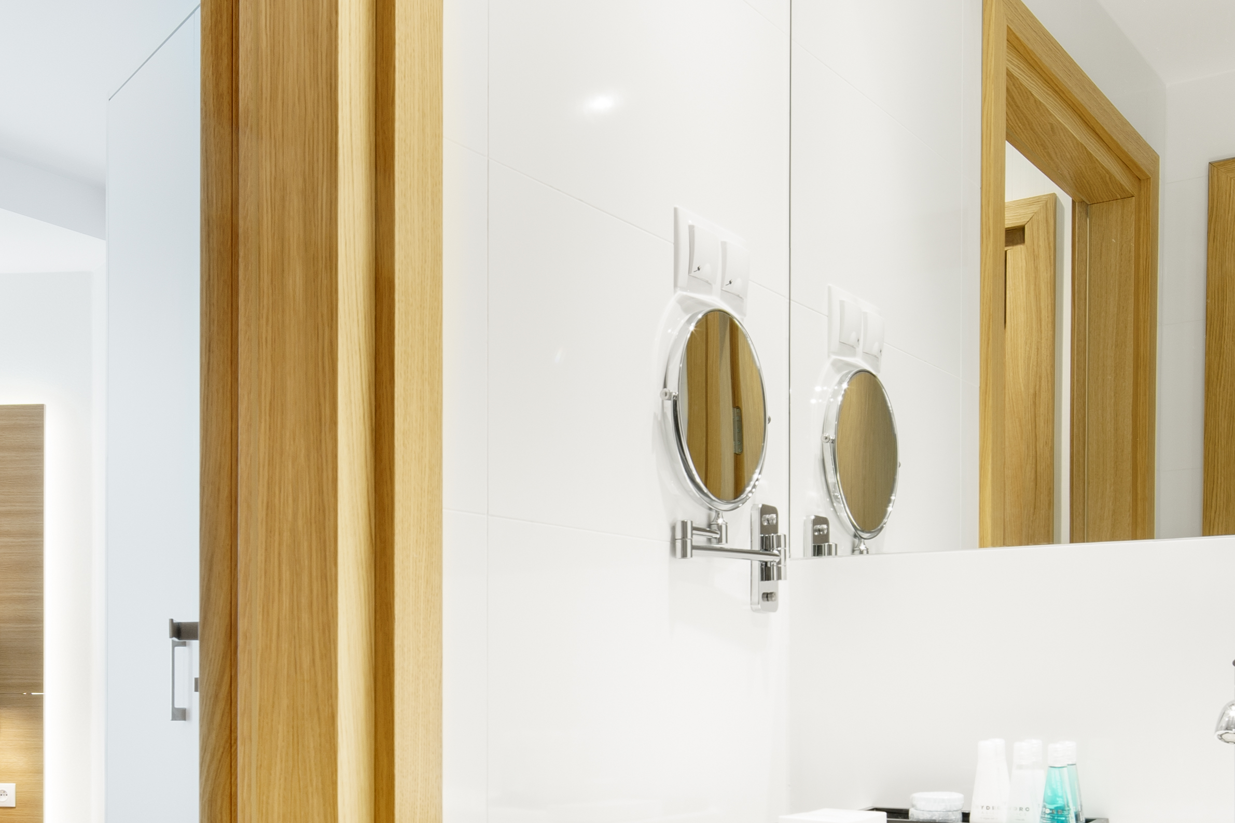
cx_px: 463
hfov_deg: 46.0
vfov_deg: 30.4
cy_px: 757
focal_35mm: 42
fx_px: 1441
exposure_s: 1.6
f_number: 13
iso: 100
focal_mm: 17
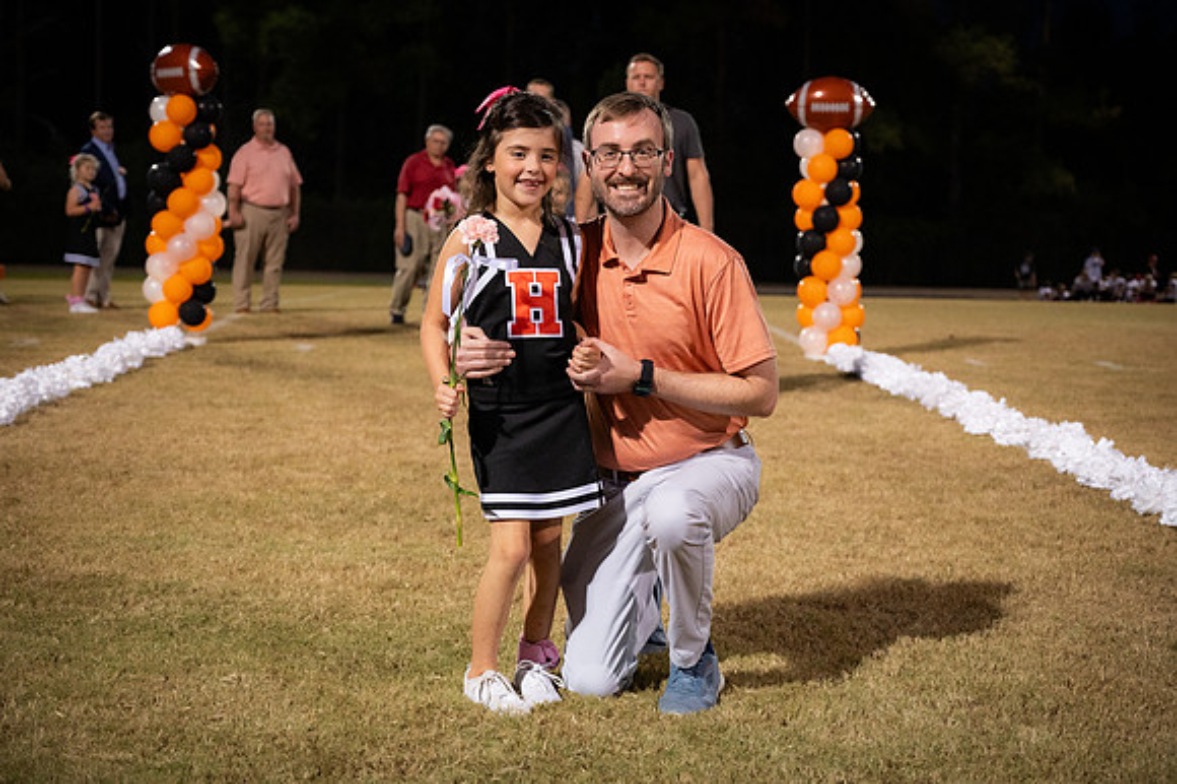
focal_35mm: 59
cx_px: 588
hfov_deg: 33.9
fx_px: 1930
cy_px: 392
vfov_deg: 22.9
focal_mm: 57
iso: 3200
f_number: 4
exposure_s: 1/250
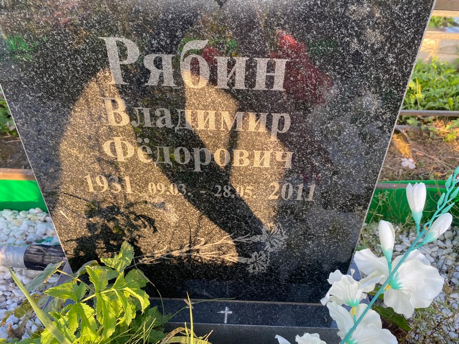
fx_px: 345
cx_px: 230
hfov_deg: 67.3
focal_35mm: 26
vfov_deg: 53.1
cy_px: 172
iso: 32
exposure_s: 1/121
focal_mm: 4.25
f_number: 1.8
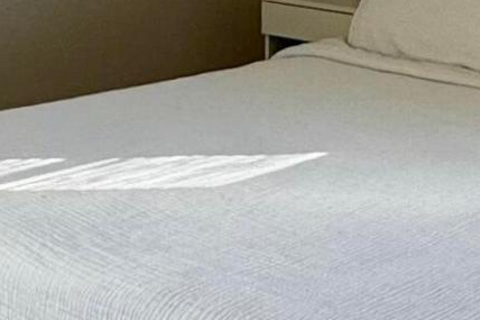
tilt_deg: -5.7
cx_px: 358
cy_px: -84
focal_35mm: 98
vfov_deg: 13.5
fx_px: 1306
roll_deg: -1.6
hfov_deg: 20.7
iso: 80
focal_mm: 2.22
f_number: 2.2
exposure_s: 1/99
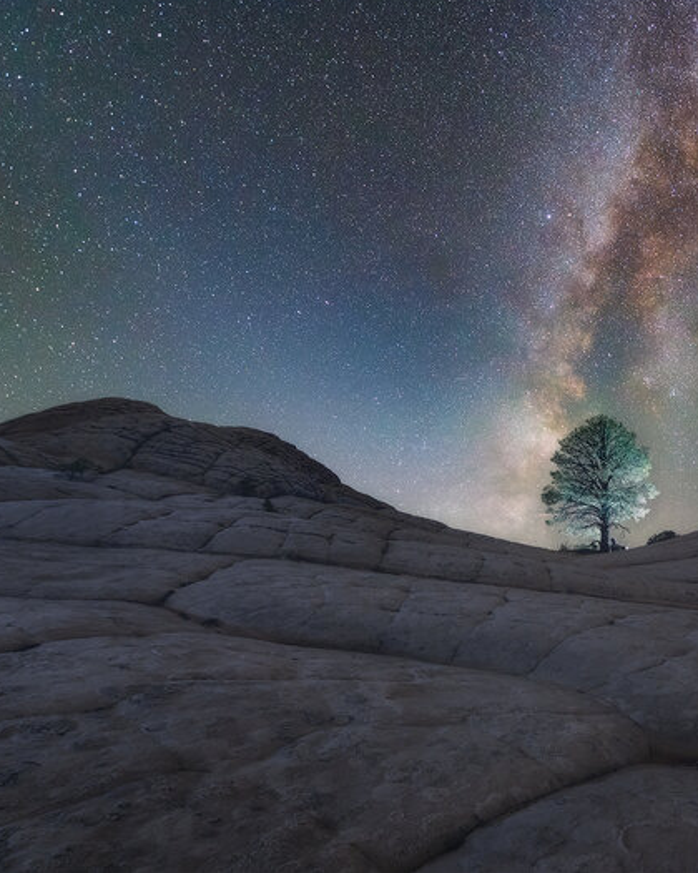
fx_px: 516
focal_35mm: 20
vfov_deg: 80.4
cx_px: 603
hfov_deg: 59.8
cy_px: 432
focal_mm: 14
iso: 500
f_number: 5
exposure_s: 214
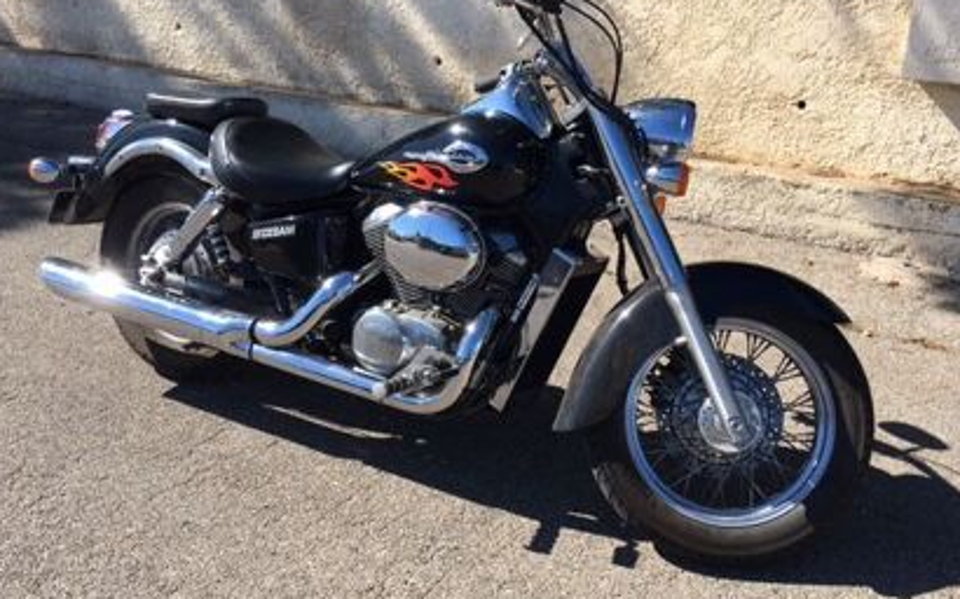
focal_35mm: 36
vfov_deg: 35.3
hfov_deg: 54.0
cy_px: 283
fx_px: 942
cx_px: 515
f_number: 2.2
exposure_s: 1/950
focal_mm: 4.15
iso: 25
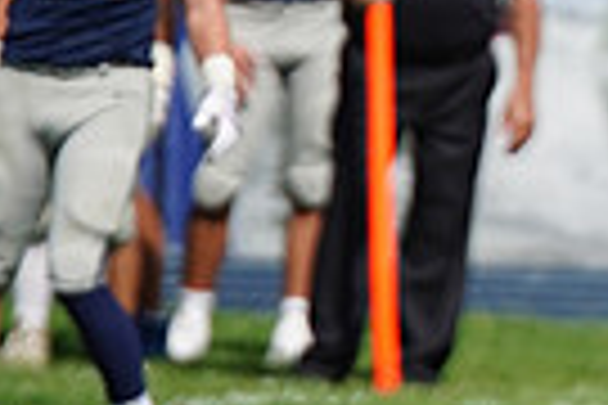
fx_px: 21768
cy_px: 83
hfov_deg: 1.6
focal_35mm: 1289
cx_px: 1013
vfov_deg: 1.1
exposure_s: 1/8000
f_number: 2.8
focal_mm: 300
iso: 500
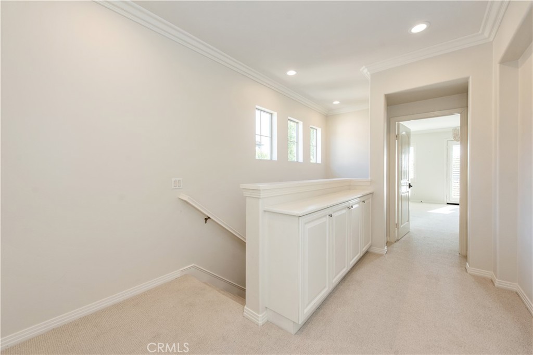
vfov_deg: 81.2
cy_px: 178
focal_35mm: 14
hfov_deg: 104.2
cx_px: 266
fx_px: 207
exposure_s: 1/125
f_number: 5.6
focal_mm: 14
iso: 560
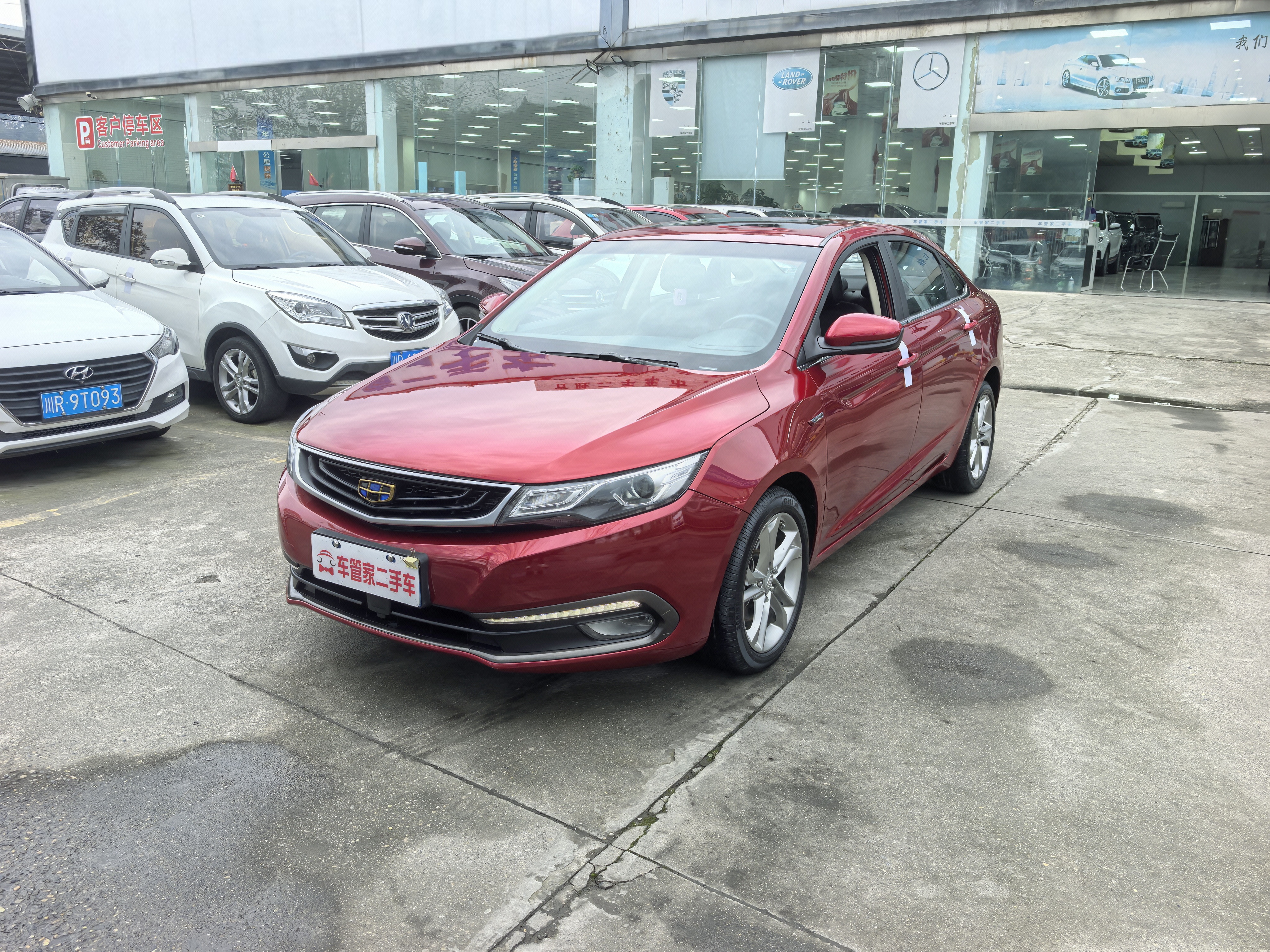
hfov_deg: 65.3
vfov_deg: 51.4
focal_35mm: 27
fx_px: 991
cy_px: 476
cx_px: 635
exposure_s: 1/170
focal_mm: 6.98
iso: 50
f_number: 2
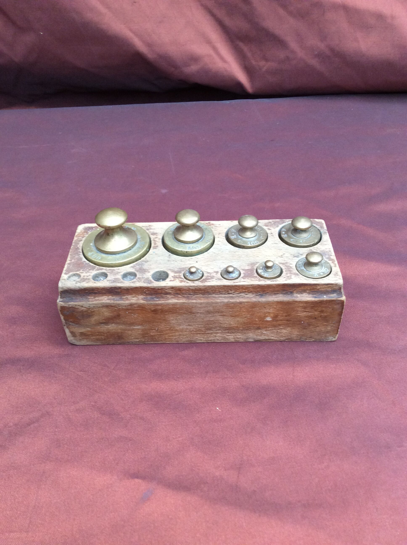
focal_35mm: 32
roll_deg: +3.5
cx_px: 204
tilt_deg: -41.2
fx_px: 503
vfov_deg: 56.9
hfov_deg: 44.1
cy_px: 272
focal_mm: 3.3
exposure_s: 1/25
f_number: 2.4
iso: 80
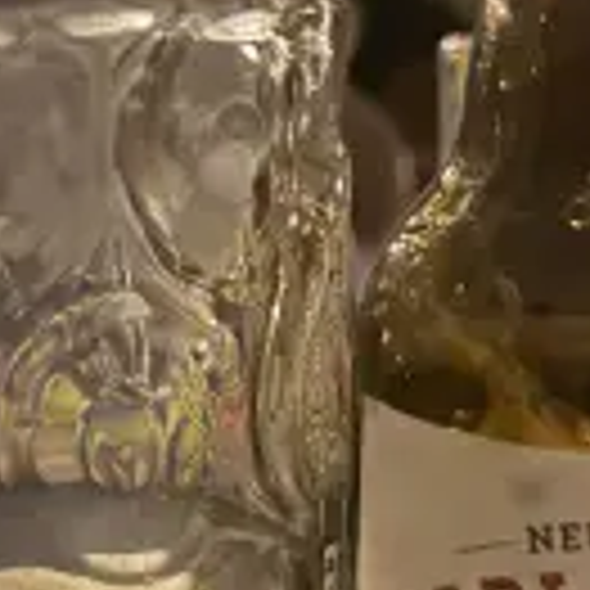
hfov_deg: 24.7
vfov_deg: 22.6
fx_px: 1350
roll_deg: -0.3
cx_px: 297
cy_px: 716
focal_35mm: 70
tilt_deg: -27.0
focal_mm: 5.7
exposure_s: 1/9
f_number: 1.5
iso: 800
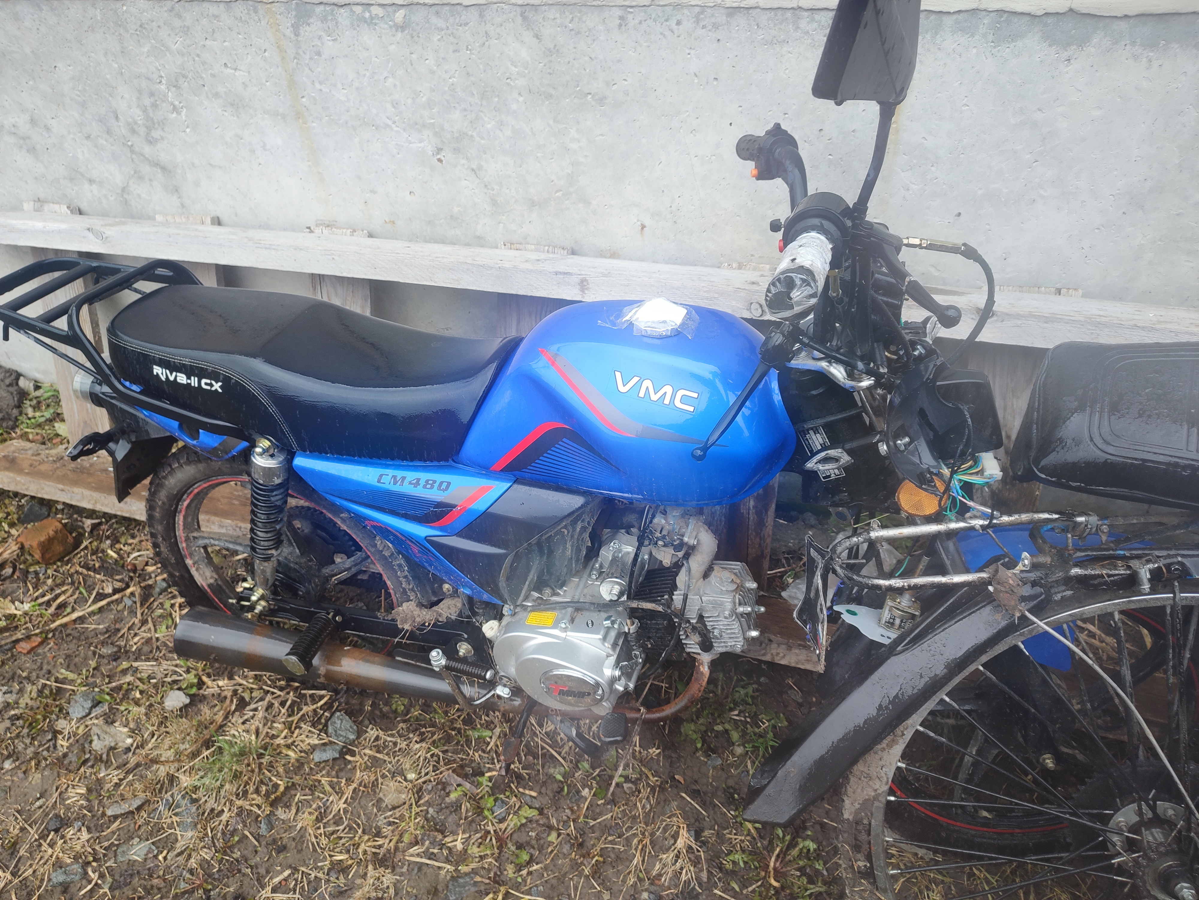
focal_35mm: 24
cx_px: 600
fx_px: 831
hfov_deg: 71.6
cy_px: 450
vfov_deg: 56.8
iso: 80
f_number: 1.89
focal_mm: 5.89
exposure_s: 1/50
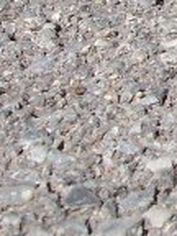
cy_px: -115
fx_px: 1248
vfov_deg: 10.4
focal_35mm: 183
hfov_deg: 7.6
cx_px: 413
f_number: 4.8
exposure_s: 1/500
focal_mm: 8
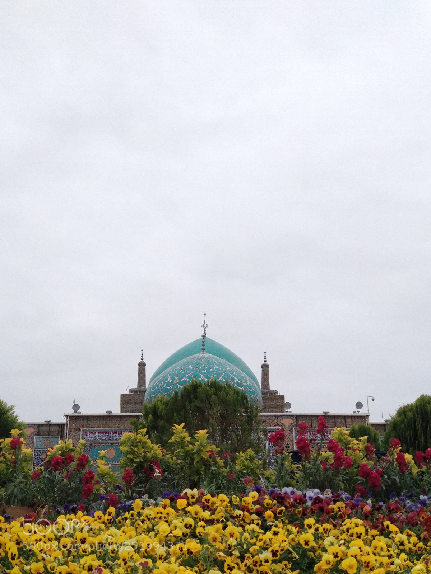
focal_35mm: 52
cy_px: 287
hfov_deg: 28.0
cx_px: 216
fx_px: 863
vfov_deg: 36.8
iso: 320
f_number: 2.6
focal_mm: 5.99
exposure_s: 1/50
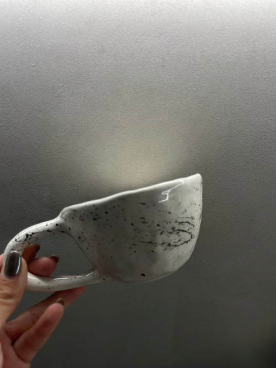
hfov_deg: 54.9
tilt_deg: -24.2
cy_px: 184
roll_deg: -0.1
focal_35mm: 25
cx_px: 138
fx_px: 266
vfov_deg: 69.4
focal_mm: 5.1
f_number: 1.6
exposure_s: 1/100
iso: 32
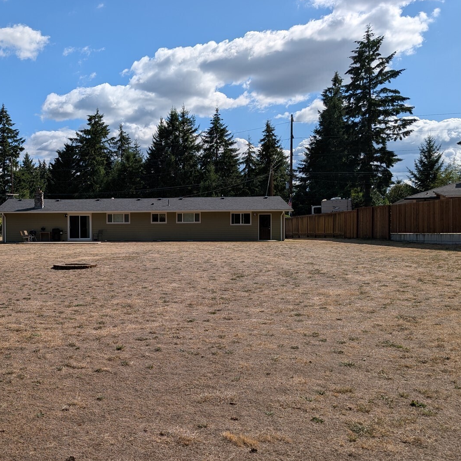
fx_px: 482
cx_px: 116
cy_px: 239
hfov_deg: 49.1
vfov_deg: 51.1
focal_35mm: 32
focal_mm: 6.9
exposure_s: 1/2037
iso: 21
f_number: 1.68
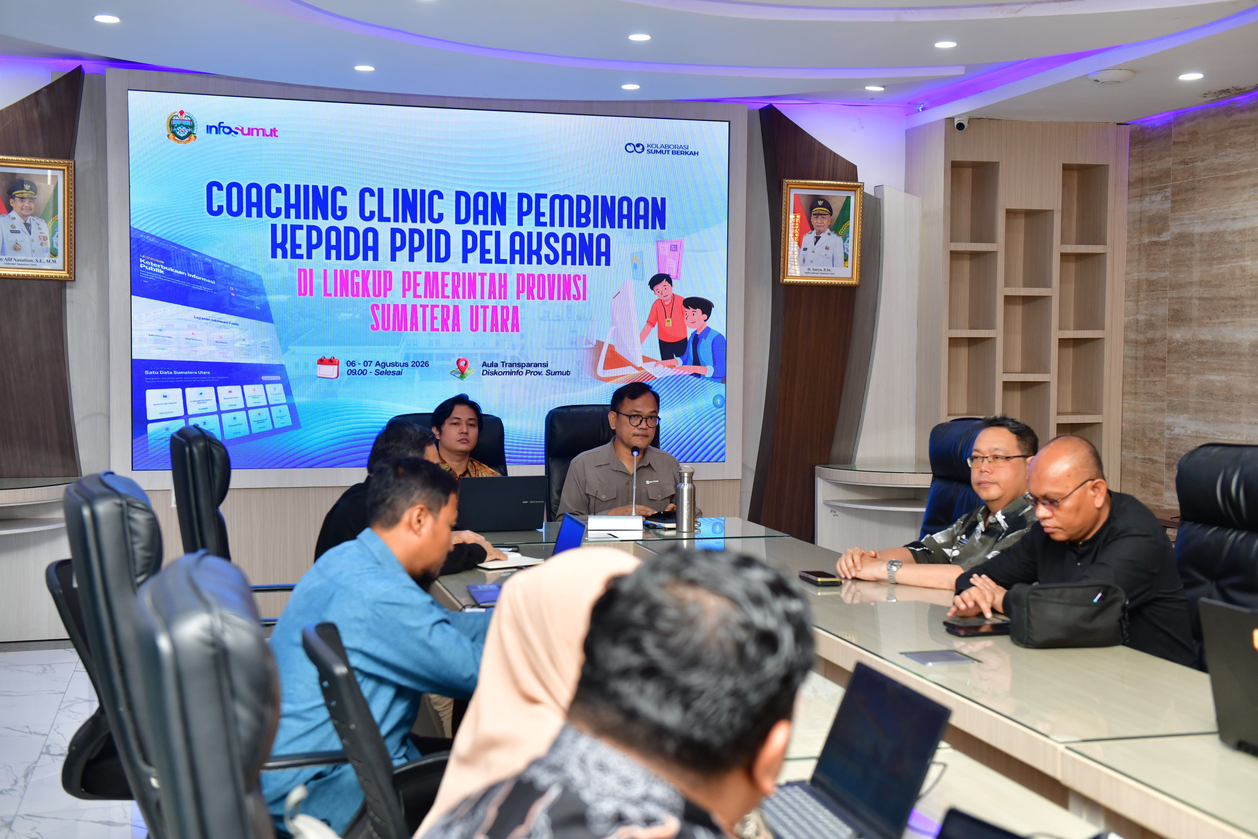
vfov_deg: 30.5
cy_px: 420
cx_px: 629
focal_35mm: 44
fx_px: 1537
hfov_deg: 44.5
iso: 720
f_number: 4
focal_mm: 44
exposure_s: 1/200
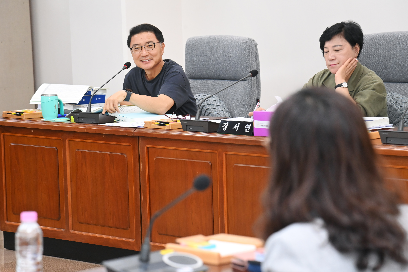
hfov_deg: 17.1
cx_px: 204
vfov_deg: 11.4
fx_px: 1360
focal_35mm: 120
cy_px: 136
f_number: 6.3
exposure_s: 1/250
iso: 4000
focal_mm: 120
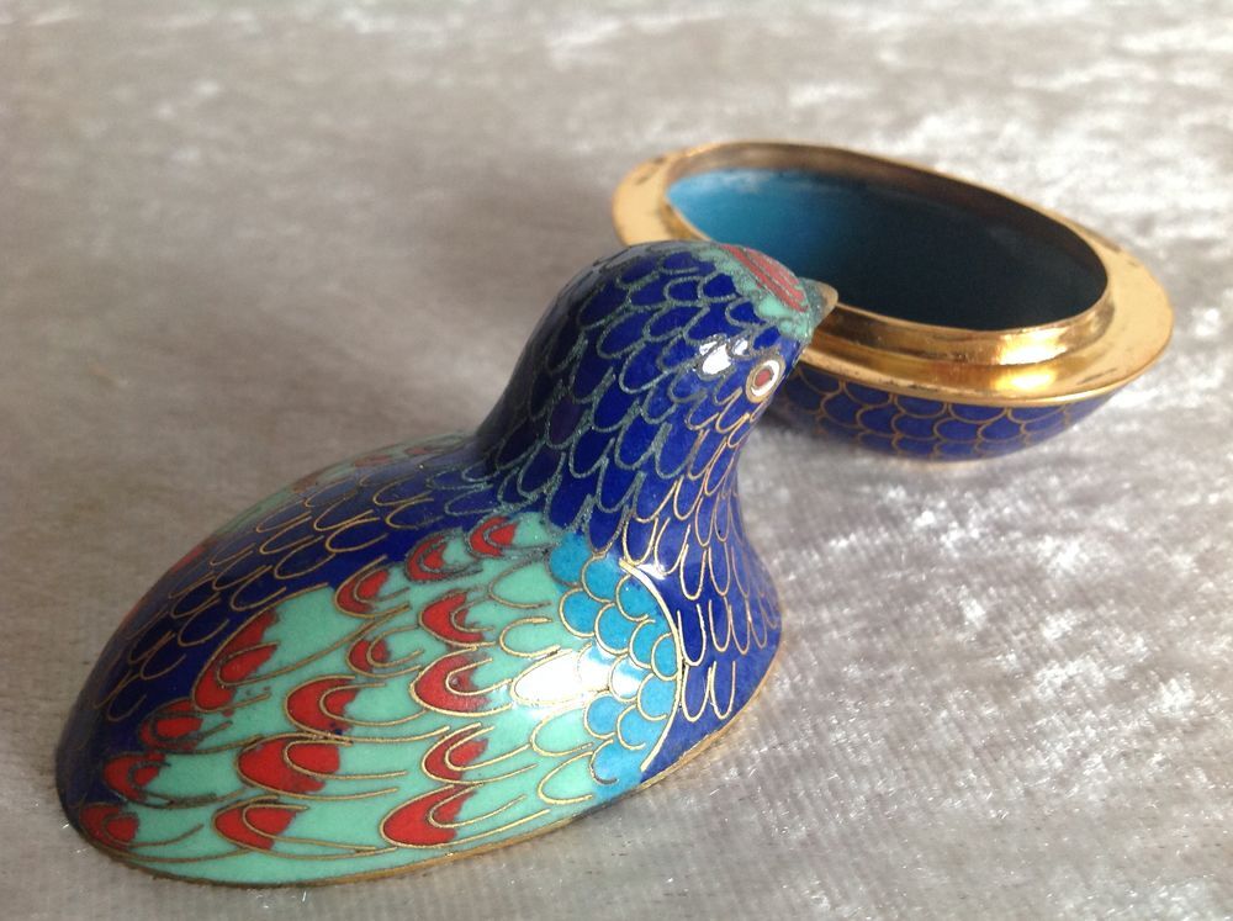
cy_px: 460
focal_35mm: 35
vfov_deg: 40.6
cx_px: 616
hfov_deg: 52.7
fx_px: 1245
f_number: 2.4
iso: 100
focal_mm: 4.28
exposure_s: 1/15
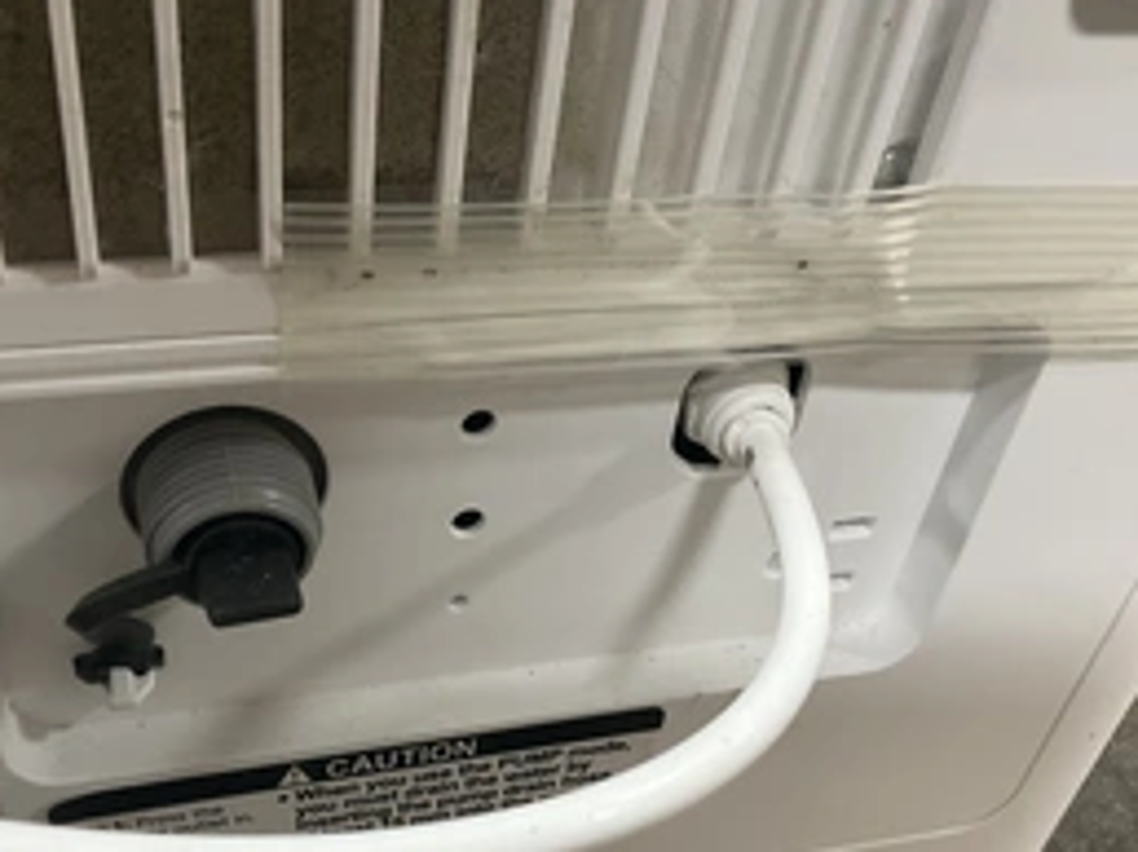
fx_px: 1478
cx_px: 472
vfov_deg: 31.6
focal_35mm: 45
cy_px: 636
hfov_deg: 42.0
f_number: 1.8
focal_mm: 3
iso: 250
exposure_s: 1/60
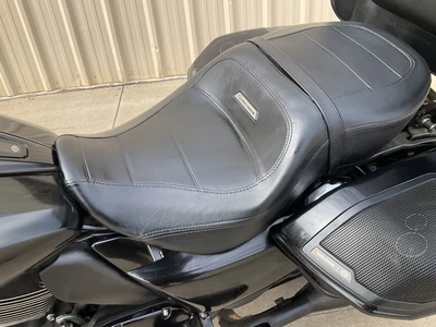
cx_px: 218
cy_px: 164
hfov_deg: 61.7
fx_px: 365
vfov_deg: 48.2
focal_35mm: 29
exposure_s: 1/635
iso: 25
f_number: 1.8
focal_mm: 3
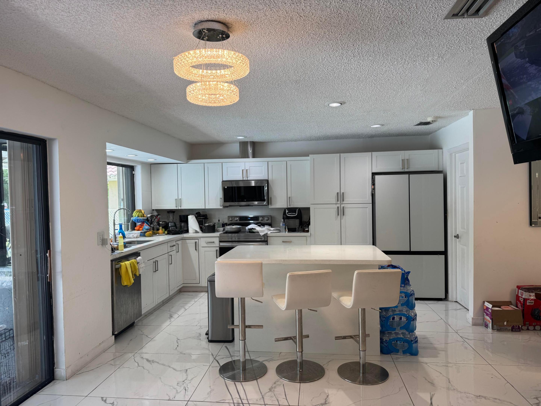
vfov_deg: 56.8
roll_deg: +0.9
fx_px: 375
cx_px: 270
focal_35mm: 24
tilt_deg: -2.2
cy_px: 203
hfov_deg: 71.6
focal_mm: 6.76
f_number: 1.78
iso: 80
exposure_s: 1/162
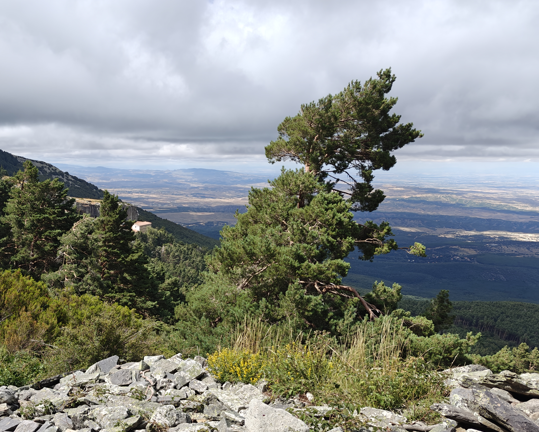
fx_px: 542
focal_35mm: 34
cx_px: 161
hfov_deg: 51.4
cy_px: 286
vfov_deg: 42.8
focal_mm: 6.06
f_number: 1.6
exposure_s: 1/1313
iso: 50
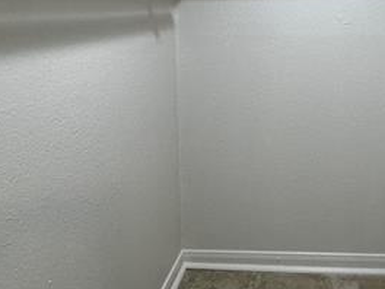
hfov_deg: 51.2
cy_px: 12
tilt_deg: -2.1
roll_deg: +0.5
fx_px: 378
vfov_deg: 38.0
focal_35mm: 34
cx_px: 298
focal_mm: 2.22
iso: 250
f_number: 2.2
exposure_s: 1/120
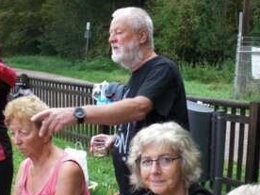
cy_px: 128
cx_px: 147
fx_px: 413
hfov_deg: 34.9
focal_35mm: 55
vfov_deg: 26.4
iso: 64
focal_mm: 6.3
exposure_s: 1/160
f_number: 3.1
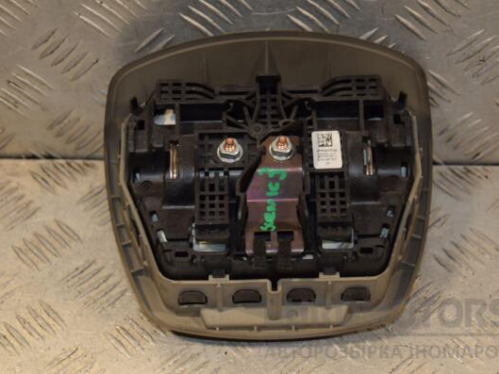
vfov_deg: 17.4
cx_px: 246
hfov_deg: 23.0
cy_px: 187
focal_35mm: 85
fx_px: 1226
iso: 800
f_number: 5
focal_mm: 52
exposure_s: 1/200
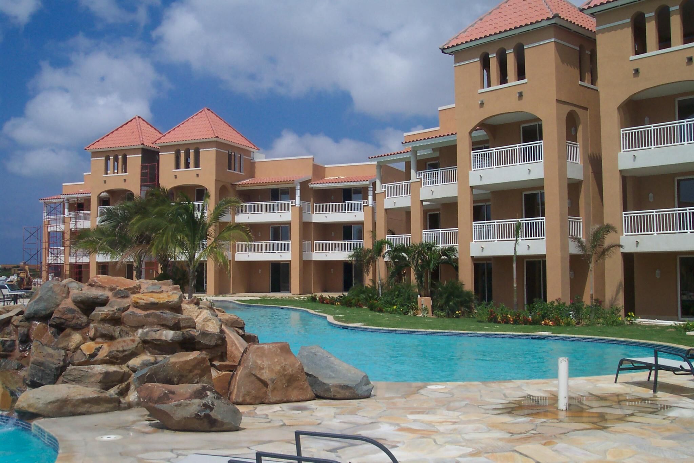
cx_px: 347
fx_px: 732
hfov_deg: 50.7
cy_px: 232
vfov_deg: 35.0
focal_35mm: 38
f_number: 4.8
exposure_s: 1/1000
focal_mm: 8
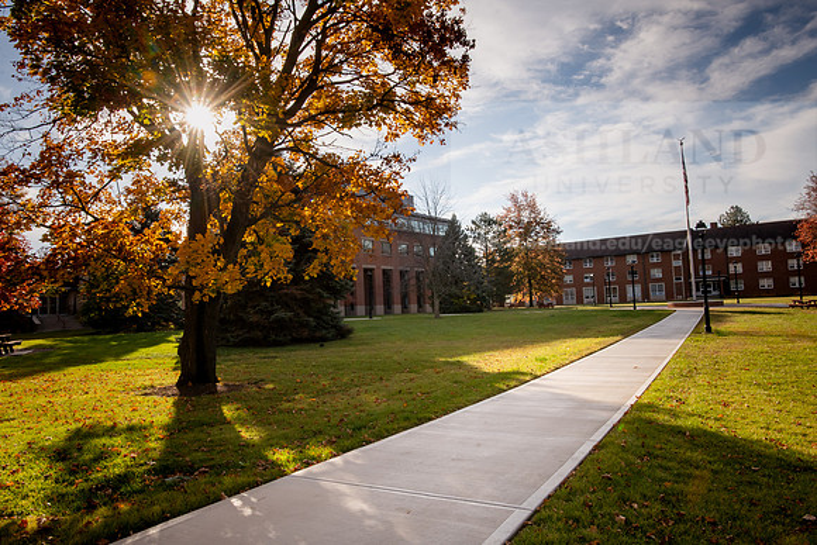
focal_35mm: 26
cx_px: 408
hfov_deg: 69.4
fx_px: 590
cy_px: 272
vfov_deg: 49.6
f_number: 20
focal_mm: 26
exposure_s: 1/80
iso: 200
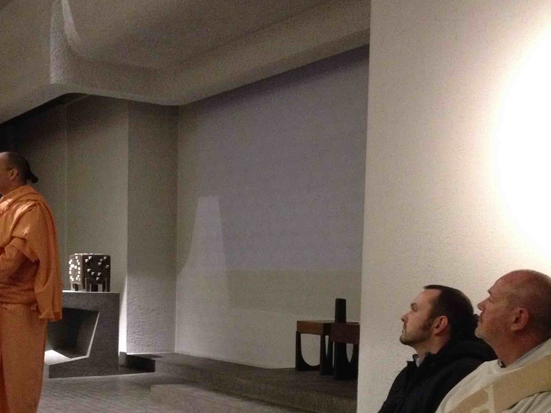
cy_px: 322
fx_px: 923
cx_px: 248
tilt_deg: -2.2
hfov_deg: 33.2
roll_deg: -1.6
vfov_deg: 24.9
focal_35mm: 58
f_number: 2.4
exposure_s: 1/15
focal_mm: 4.28
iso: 500
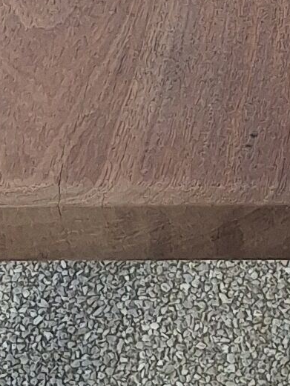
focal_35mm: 180
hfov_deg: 8.1
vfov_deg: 9.8
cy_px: -501
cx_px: 389
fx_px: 2010
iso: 40
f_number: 1.8
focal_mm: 5.54
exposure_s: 1/541
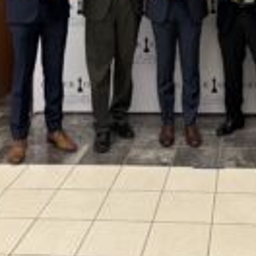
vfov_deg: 25.0
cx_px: 212
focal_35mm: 61
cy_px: -62
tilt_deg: -0.5
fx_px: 510
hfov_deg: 27.5
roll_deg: +0.2
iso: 125
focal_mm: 5.96
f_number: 1.6
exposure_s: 1/62
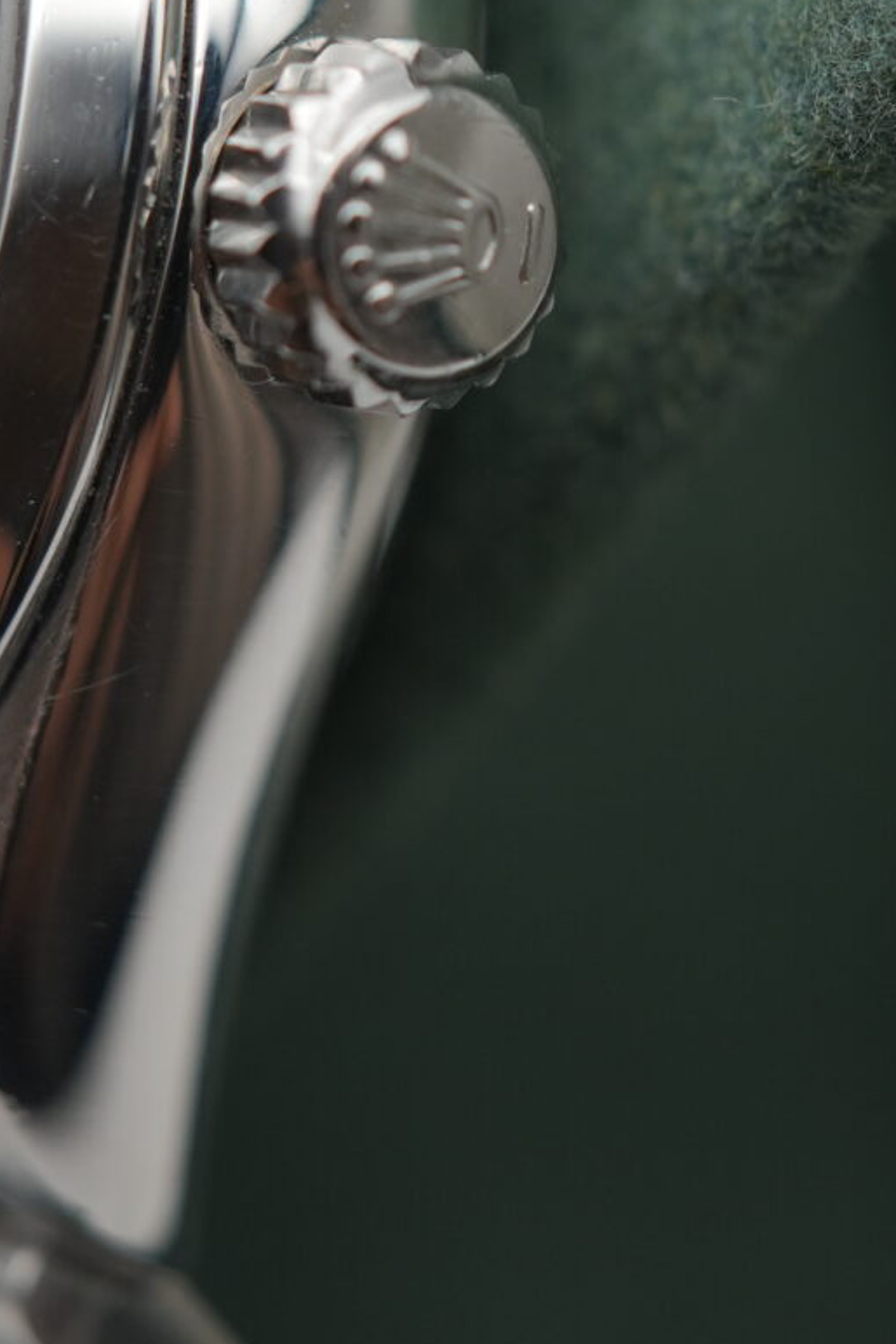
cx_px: 556
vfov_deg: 17.5
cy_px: 228
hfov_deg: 11.8
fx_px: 4328
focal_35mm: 116
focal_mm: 35
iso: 400
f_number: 5
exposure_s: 1/250
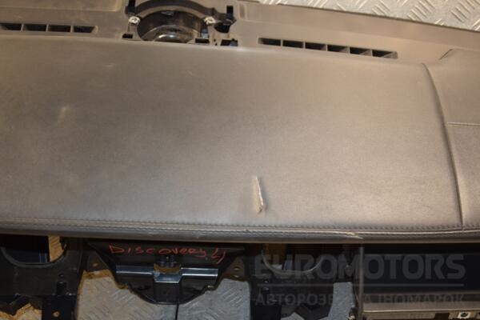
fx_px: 640
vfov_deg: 28.1
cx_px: 240
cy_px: 160
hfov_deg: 41.1
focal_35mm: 48
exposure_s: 1/100
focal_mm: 32
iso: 800
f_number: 5
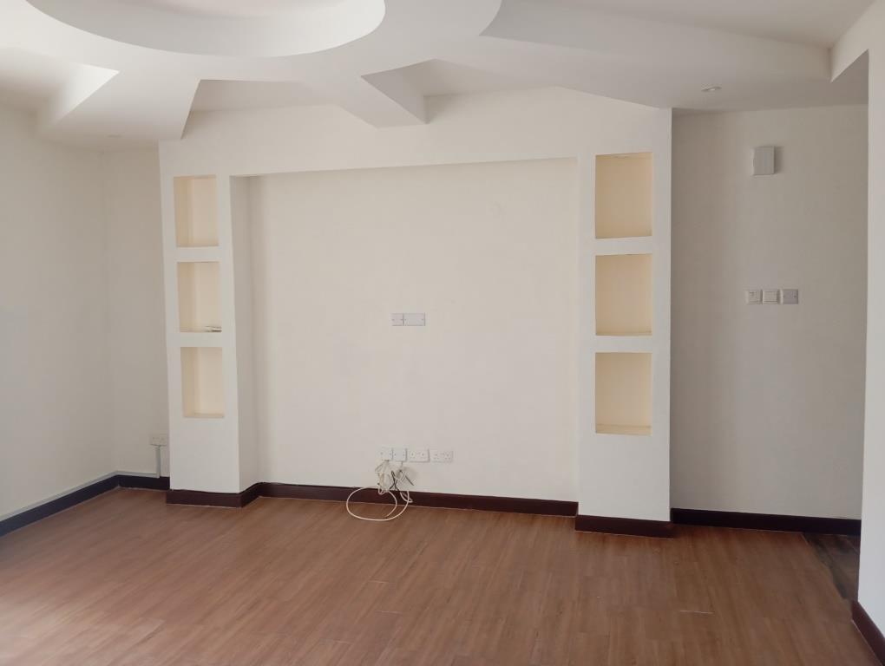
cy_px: 333
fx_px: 717
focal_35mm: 28
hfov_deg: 63.4
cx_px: 442
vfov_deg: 49.9
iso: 875
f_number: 1.8
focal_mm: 4.22
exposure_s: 1/30
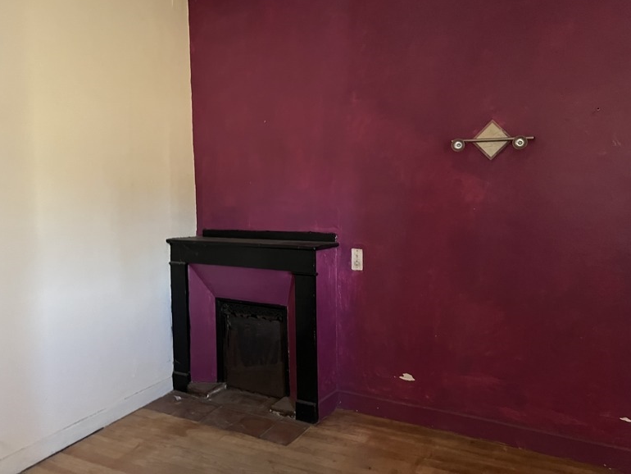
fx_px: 492
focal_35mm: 27
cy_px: 229
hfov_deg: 65.3
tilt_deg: -2.5
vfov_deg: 51.4
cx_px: 310
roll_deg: +0.2
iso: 640
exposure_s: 1/30
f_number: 1.6
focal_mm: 5.1
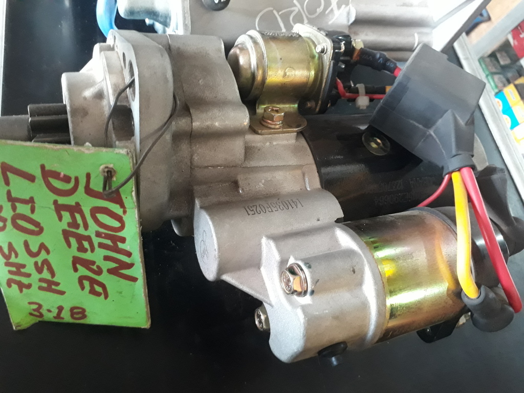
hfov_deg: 65.3
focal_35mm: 27
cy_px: 196
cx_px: 262
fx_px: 409
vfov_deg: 51.4
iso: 400
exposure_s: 1/15
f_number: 1.9
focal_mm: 3.6
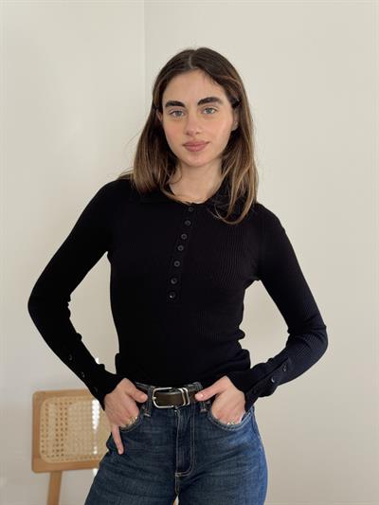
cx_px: 190
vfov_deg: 39.6
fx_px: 700
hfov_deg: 30.3
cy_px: 252
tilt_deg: -4.3
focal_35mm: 48
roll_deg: -0.7
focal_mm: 6.76
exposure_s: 1/121
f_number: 1.78
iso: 80
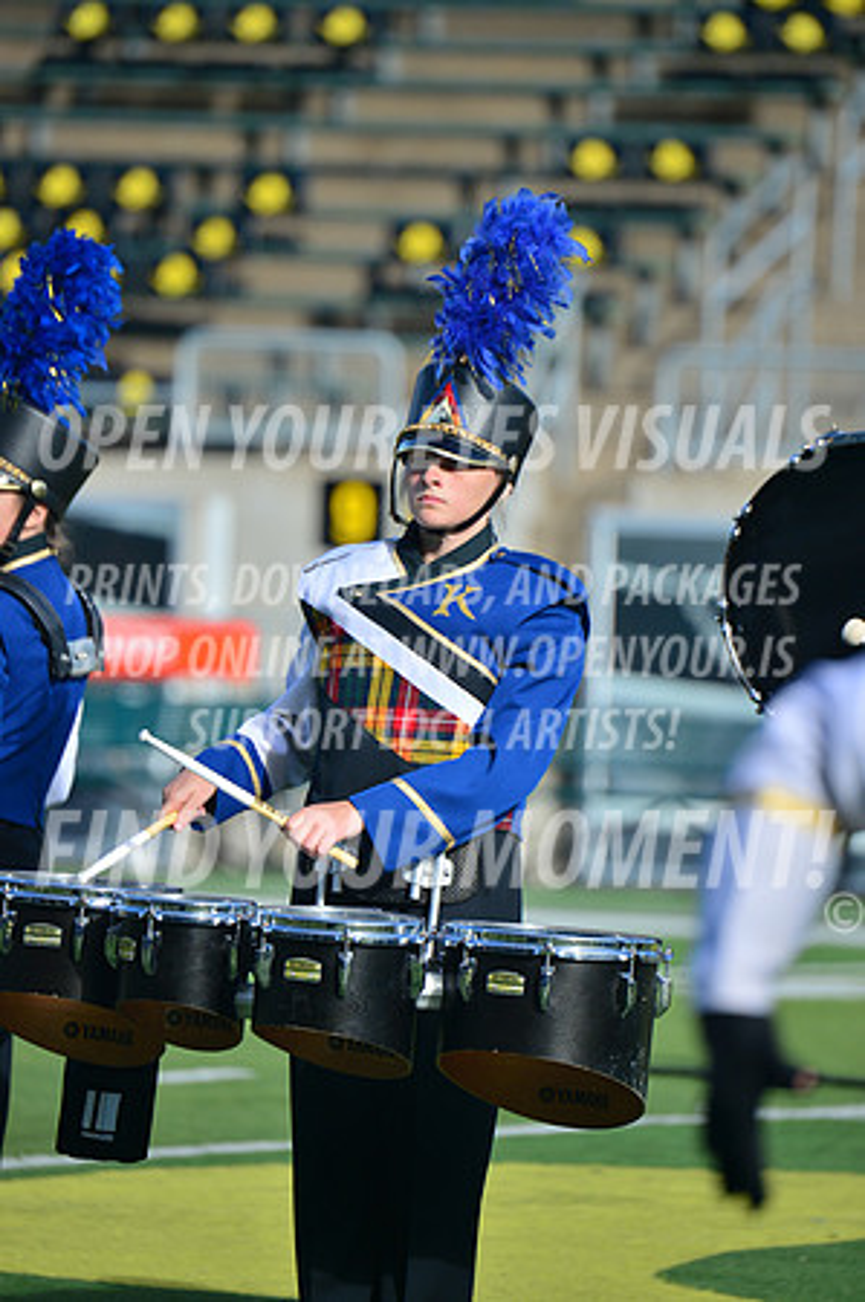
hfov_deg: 3.5
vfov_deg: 5.3
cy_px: 651
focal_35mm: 390
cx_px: 432
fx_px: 14088
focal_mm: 390
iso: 125
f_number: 5.6
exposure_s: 1/800
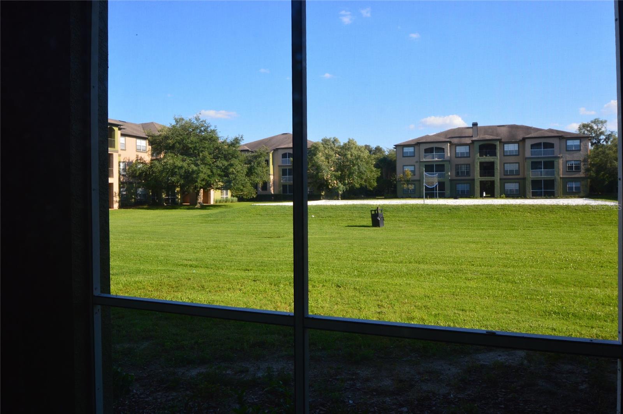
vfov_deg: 50.3
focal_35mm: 26
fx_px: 441
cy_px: 207
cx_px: 312
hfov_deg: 70.5
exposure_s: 1/200
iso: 400
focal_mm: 17
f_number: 10
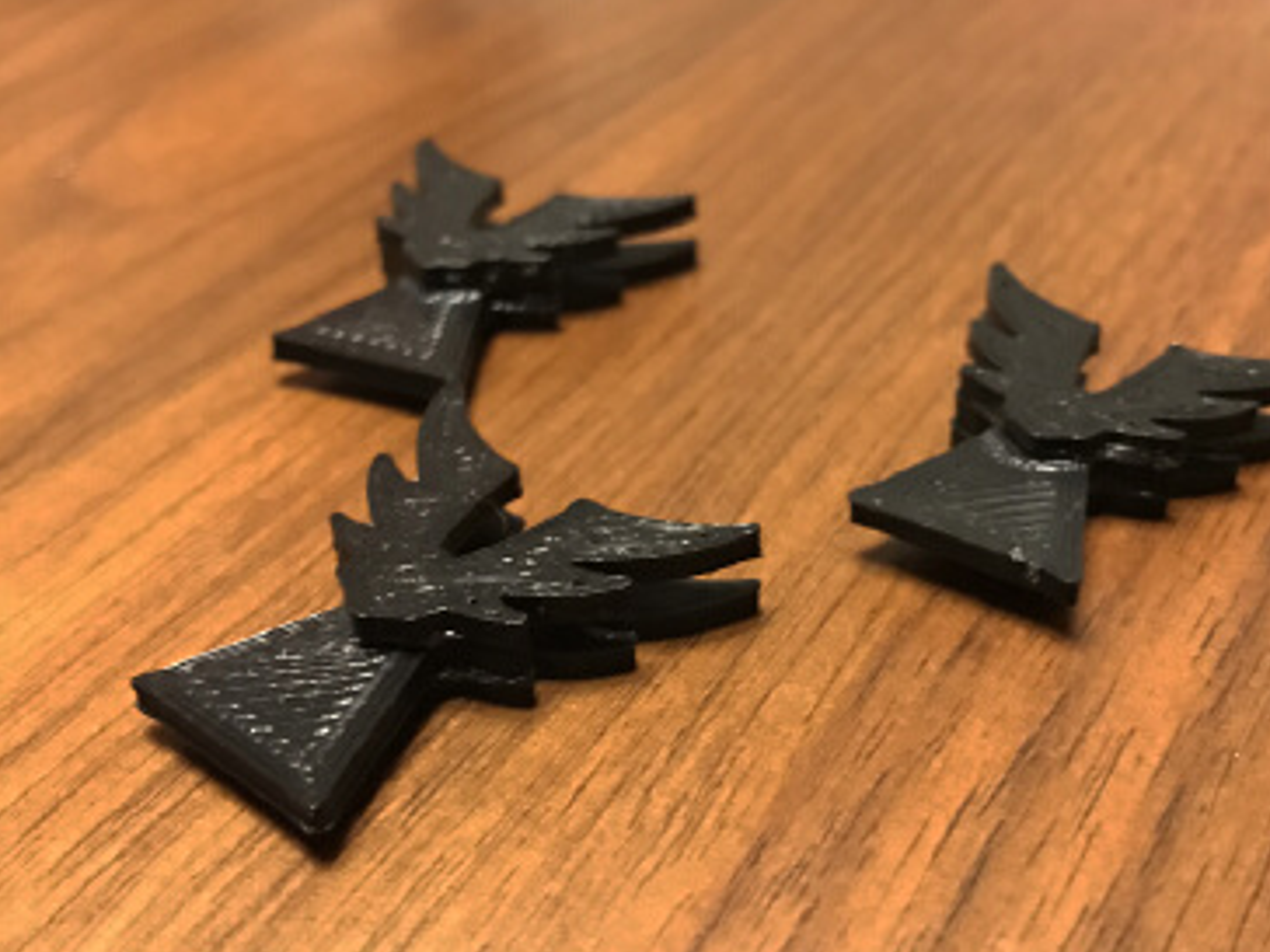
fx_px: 1504
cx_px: 759
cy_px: 523
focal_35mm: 41
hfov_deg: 45.5
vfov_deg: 35.1
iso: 100
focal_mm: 3.99
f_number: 1.8
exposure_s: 1/7
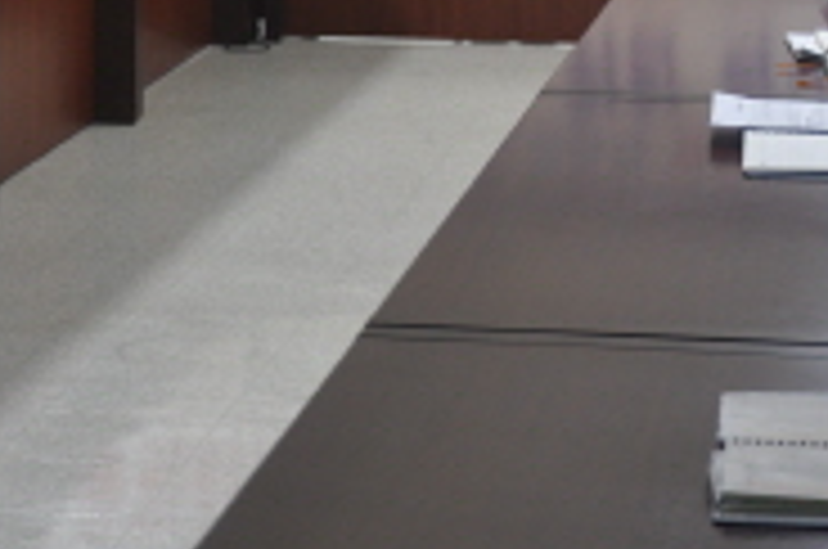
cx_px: 428
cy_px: -122
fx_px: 3742
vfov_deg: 8.3
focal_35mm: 163
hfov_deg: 12.6
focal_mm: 40
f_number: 5.6
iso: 400
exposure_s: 1/30
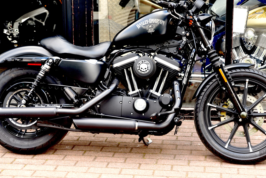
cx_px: 137
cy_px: 74
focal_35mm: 81
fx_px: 599
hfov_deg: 25.0
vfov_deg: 16.9
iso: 100
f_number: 3.5
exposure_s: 1/60
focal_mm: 66
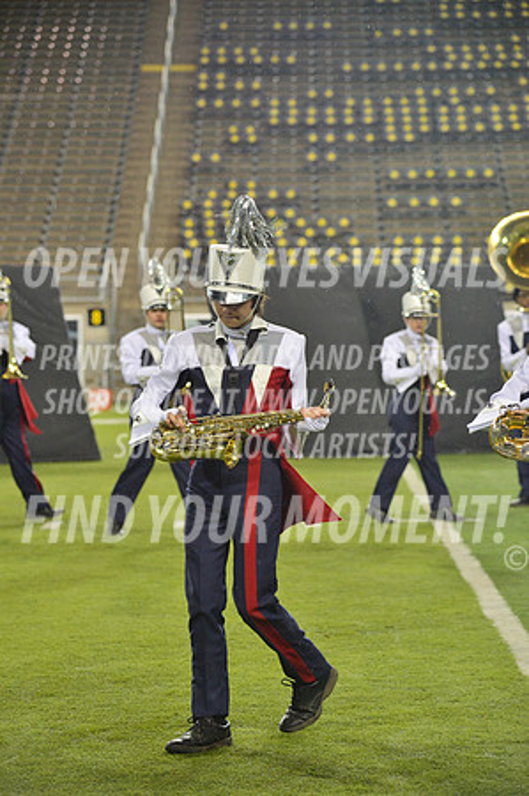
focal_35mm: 135
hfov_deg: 10.1
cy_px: 398
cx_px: 264
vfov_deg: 15.2
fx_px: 2982
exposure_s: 1/500
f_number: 5.6
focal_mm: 135
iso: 2000
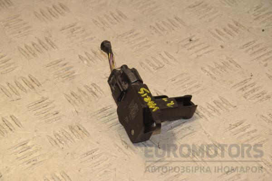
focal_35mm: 128
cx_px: 136
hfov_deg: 16.1
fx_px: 963
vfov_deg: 10.8
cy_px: 90
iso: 800
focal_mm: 85
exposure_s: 1/200
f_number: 9
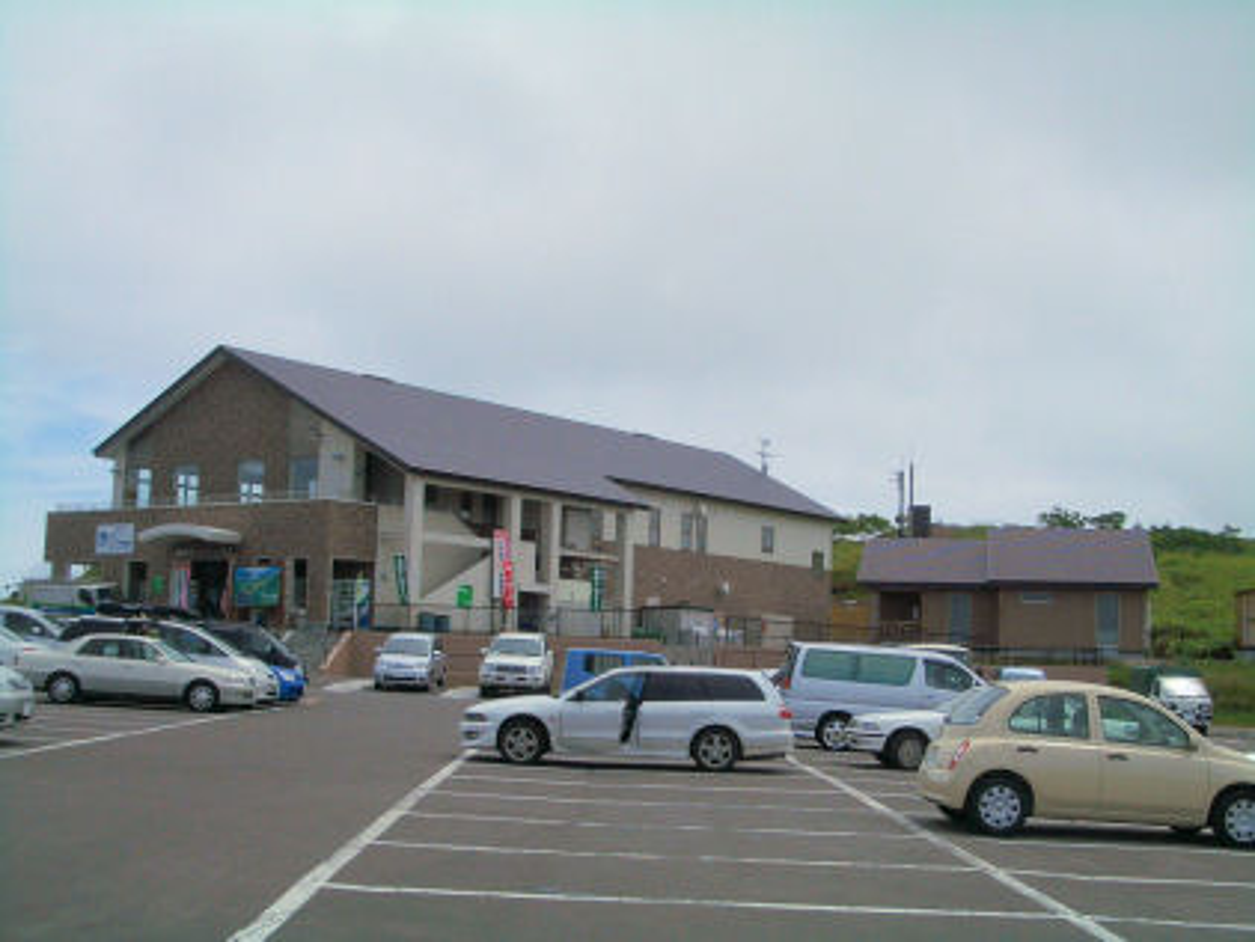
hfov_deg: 38.9
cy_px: 471
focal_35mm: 49
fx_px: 1778
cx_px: 628
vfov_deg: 29.7
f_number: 5
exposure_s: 1/2000
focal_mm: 8.2
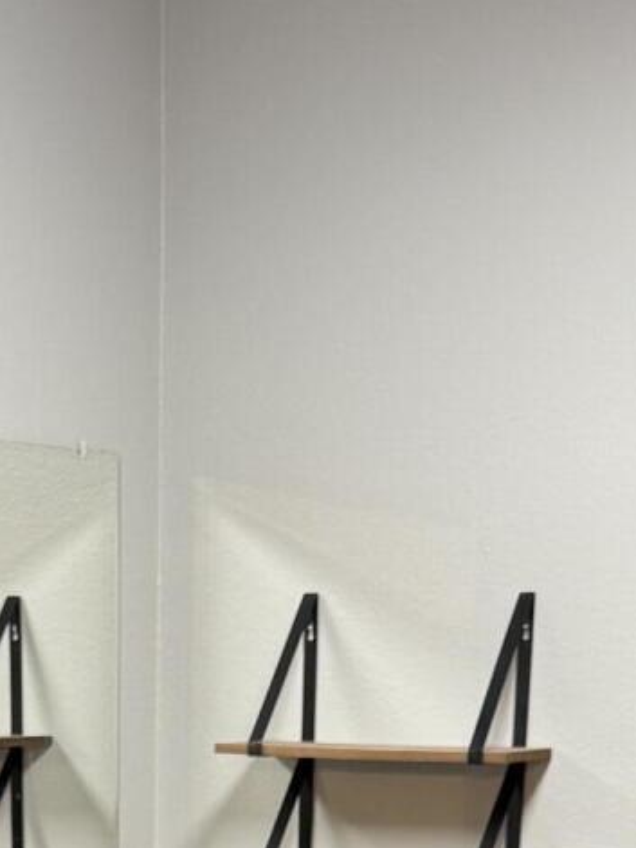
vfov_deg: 17.0
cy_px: 1363
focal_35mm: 102
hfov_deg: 14.4
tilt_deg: -16.2
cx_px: 97
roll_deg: +0.4
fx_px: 2500
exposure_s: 1/60
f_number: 1.78
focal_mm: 6.76
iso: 160
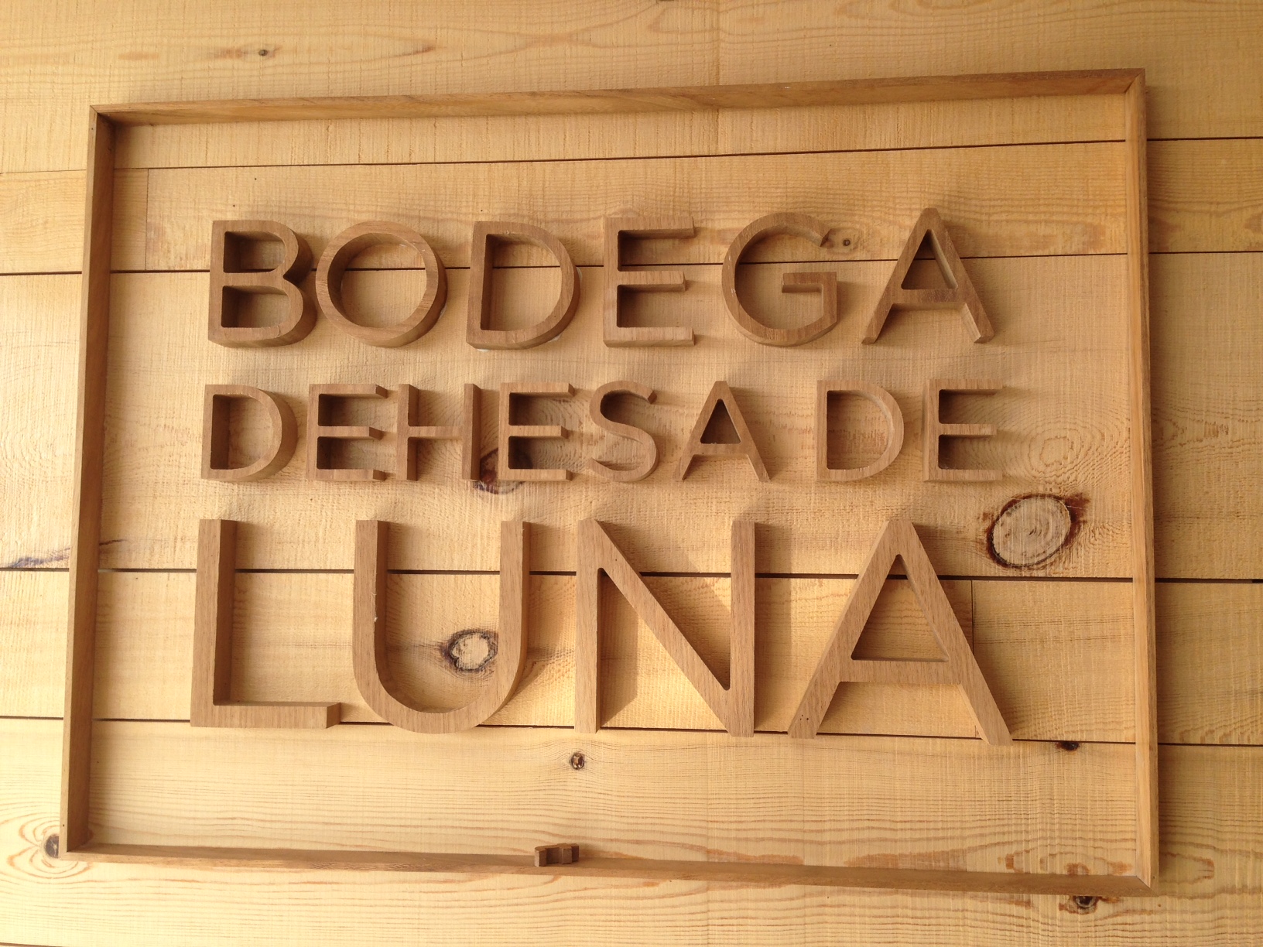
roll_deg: -1.2
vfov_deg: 42.9
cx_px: 632
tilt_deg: +3.5
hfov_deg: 55.4
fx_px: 1204
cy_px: 474
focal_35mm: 33
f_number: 2.4
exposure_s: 1/188
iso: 50
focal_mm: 4.12
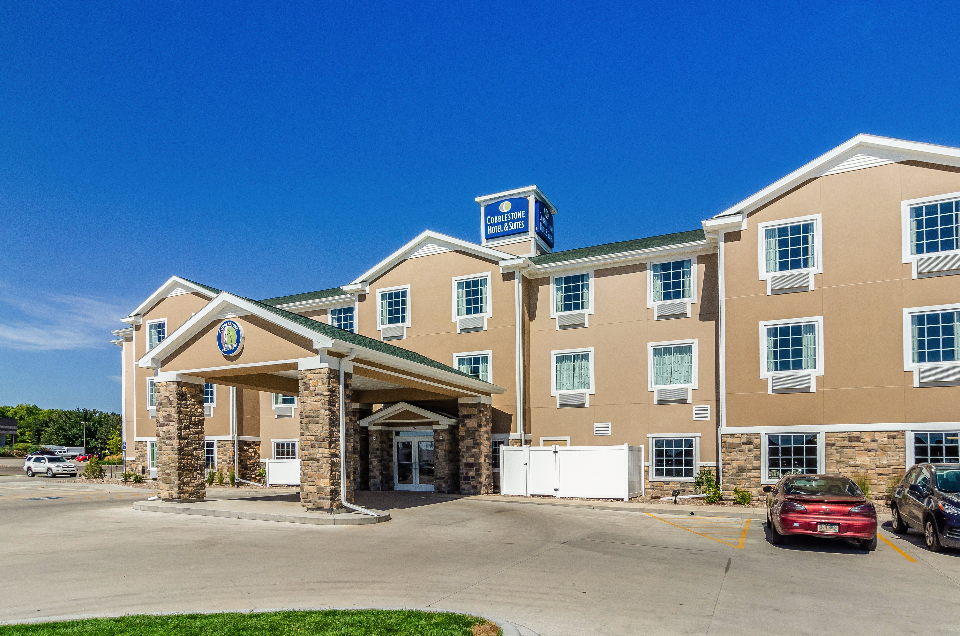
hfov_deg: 90.1
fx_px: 479
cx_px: 480
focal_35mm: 18
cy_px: 318
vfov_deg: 67.1
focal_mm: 12
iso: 400
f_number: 8
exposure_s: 1/1600
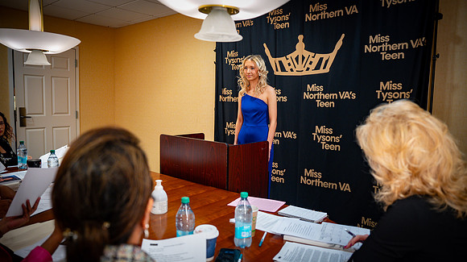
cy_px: 131
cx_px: 234
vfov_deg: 44.0
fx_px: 324
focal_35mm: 26
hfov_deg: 71.5
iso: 800
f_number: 2.8
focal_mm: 25
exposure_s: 1/125
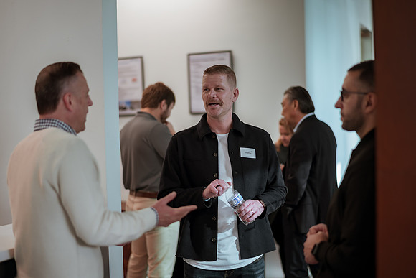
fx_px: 670
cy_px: 139
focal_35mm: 58
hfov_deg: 34.5
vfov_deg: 23.4
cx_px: 208
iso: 200
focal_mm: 58
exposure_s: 1/320
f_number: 1.4
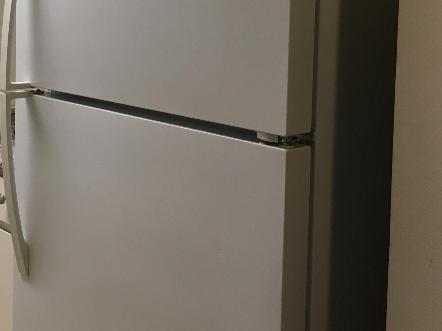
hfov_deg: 32.0
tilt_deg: -3.8
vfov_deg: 25.0
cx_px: 39
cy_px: 40
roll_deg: -0.3
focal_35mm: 57
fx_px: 728
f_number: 2.2
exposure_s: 1/30
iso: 64
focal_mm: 4.15
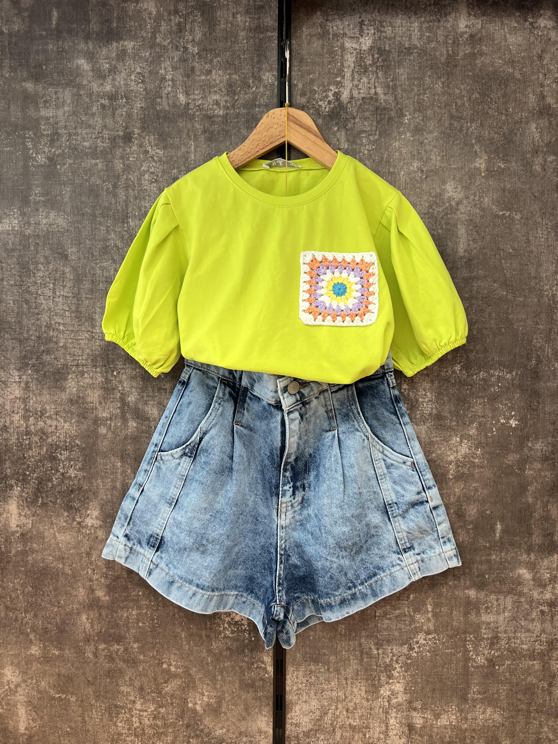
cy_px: 372
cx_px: 279
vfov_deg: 67.3
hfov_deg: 53.1
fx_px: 559
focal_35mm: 26
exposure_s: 1/100
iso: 125
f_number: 1.5
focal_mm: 5.7
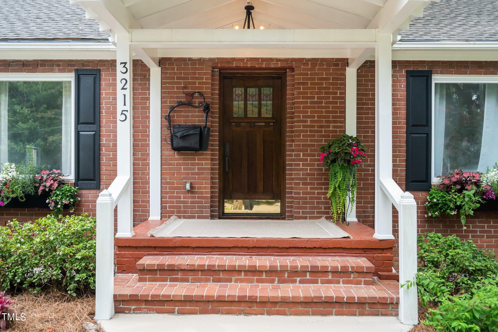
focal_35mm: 30
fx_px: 415
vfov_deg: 43.6
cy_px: 166
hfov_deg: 61.9
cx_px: 249
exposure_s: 1/200
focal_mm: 30
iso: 1000
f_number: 4
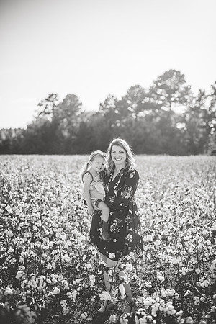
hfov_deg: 27.0
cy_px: 162
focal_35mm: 50
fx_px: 450
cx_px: 108
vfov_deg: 39.6
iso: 160
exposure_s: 1/3200
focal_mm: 50
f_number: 2.2
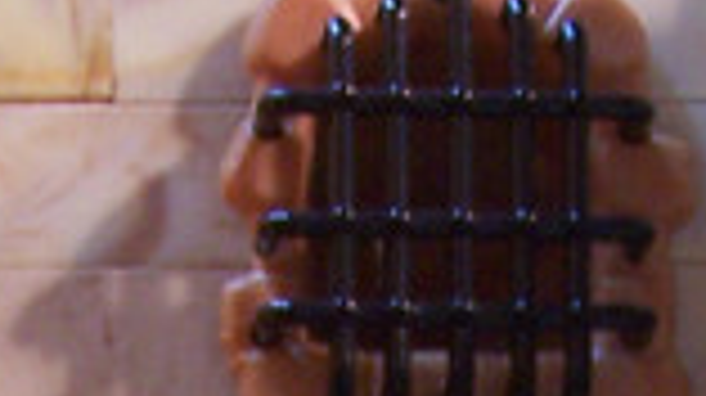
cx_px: 346
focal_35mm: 189
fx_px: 3535
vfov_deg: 6.0
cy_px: 1170
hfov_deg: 11.4
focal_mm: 5.6
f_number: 2.7
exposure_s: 1/15
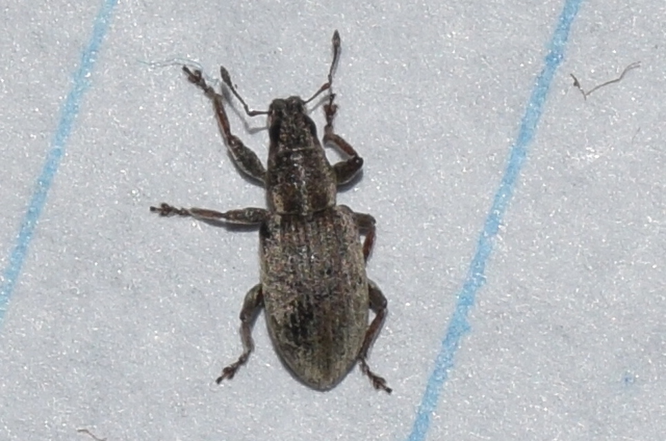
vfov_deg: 6.5
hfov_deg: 9.8
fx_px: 3877
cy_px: 220
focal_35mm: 210
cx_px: 333
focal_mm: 140
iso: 100
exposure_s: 1/160
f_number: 13
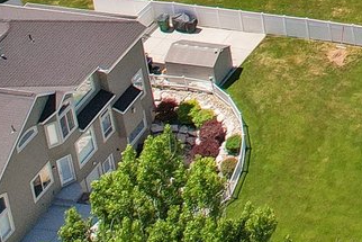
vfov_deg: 8.3
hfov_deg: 12.2
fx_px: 1408
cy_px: -473
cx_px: 817
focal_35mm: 140
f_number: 2.8
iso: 120
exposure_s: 1/90
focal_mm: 8.4
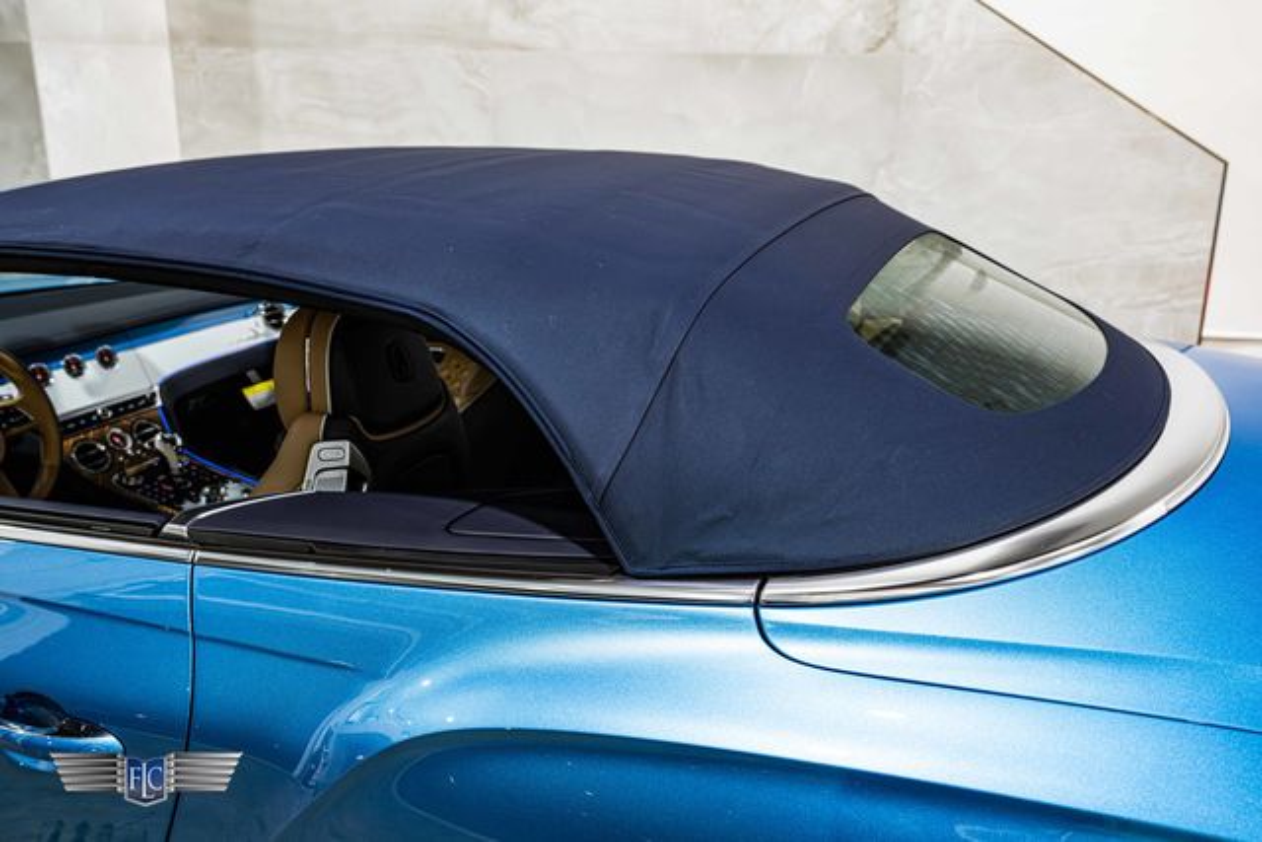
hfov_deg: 57.2
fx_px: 1157
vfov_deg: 40.0
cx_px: 631
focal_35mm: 33
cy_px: 421
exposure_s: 1/30
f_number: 5
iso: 1600
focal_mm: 33
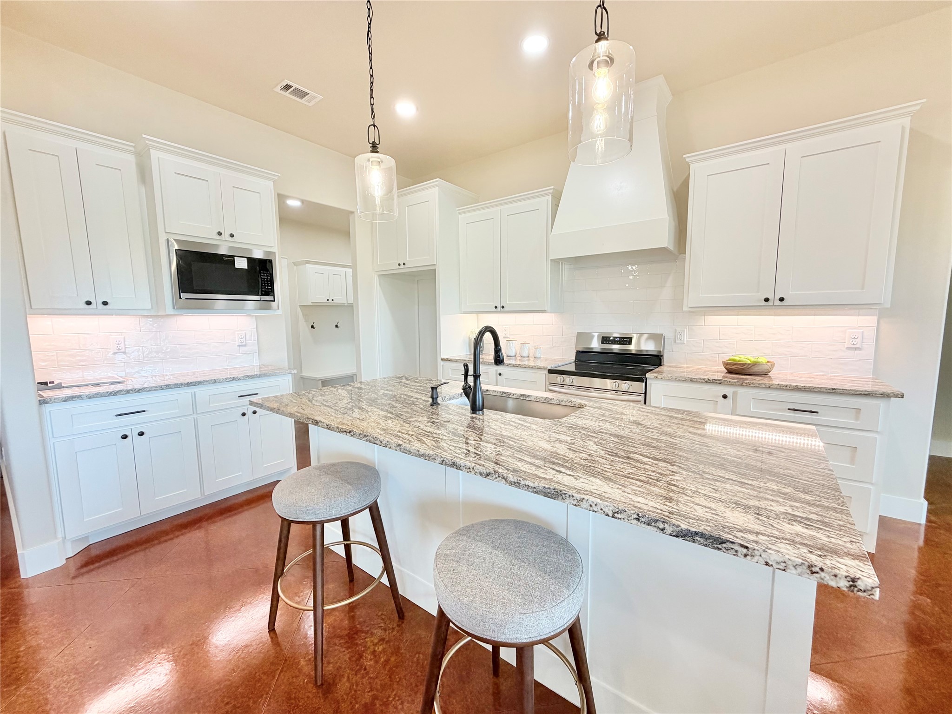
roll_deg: -0.2
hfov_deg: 102.1
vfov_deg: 85.7
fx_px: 385
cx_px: 476
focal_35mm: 14
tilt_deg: -6.2
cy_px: 357
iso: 125
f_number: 2.2
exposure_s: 1/120
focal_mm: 2.22
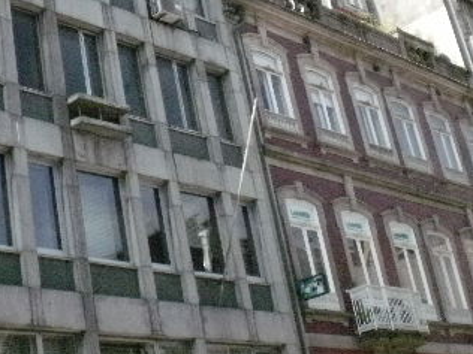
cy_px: 84
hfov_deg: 26.3
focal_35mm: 73
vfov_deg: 20.0
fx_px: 997
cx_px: 114
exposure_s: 1/2000
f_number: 4.6
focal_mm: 6.3
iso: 800
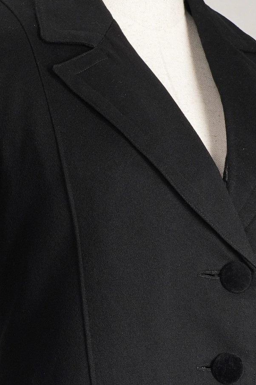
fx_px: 1633
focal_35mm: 153
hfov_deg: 9.0
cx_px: 122
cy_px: 411
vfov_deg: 13.2
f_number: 7.1
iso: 320
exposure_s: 1/25
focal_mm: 32
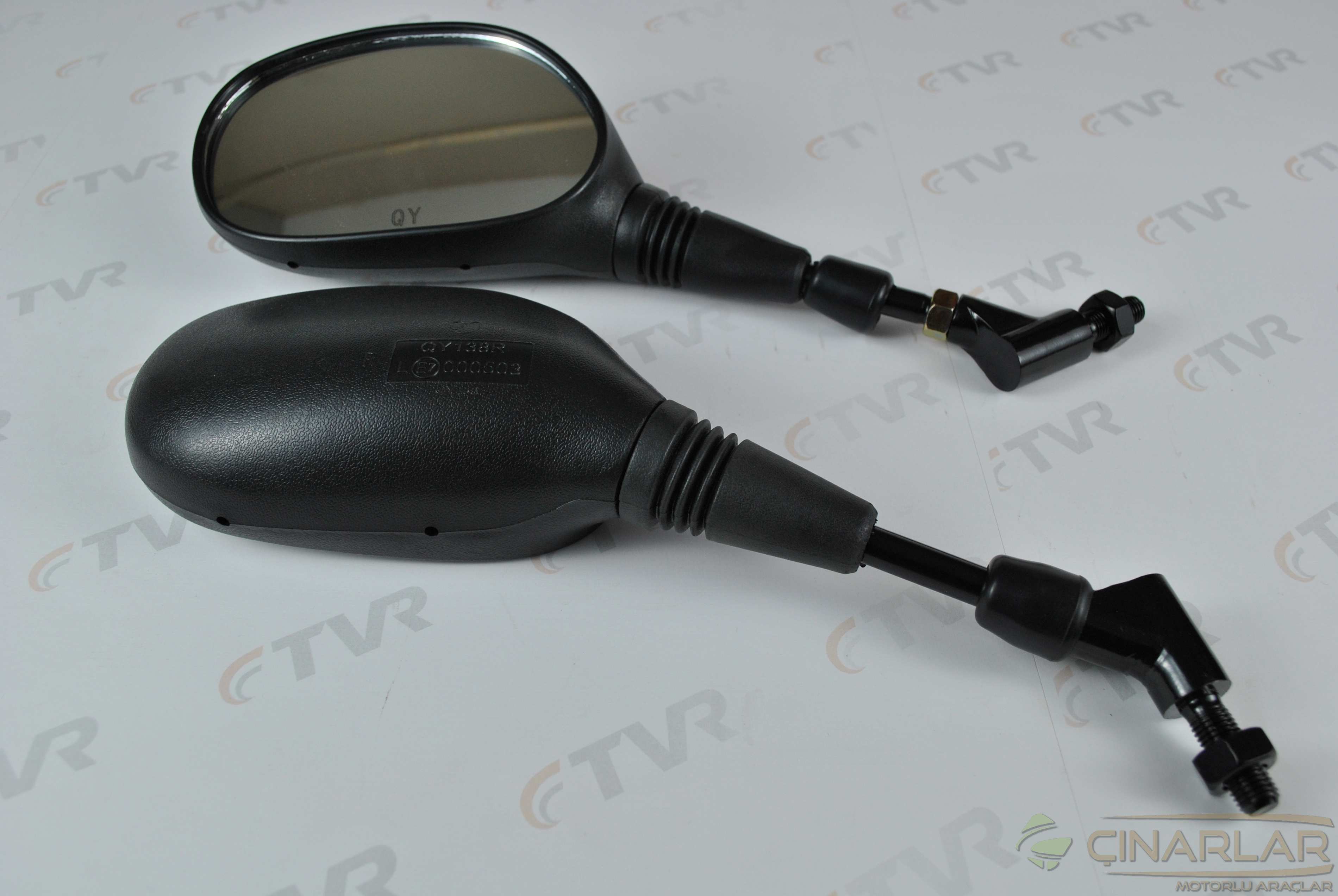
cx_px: 669
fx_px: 1228
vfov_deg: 40.1
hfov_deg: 57.2
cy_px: 448
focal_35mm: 33
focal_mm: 22
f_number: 6.3
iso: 200
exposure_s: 1/40
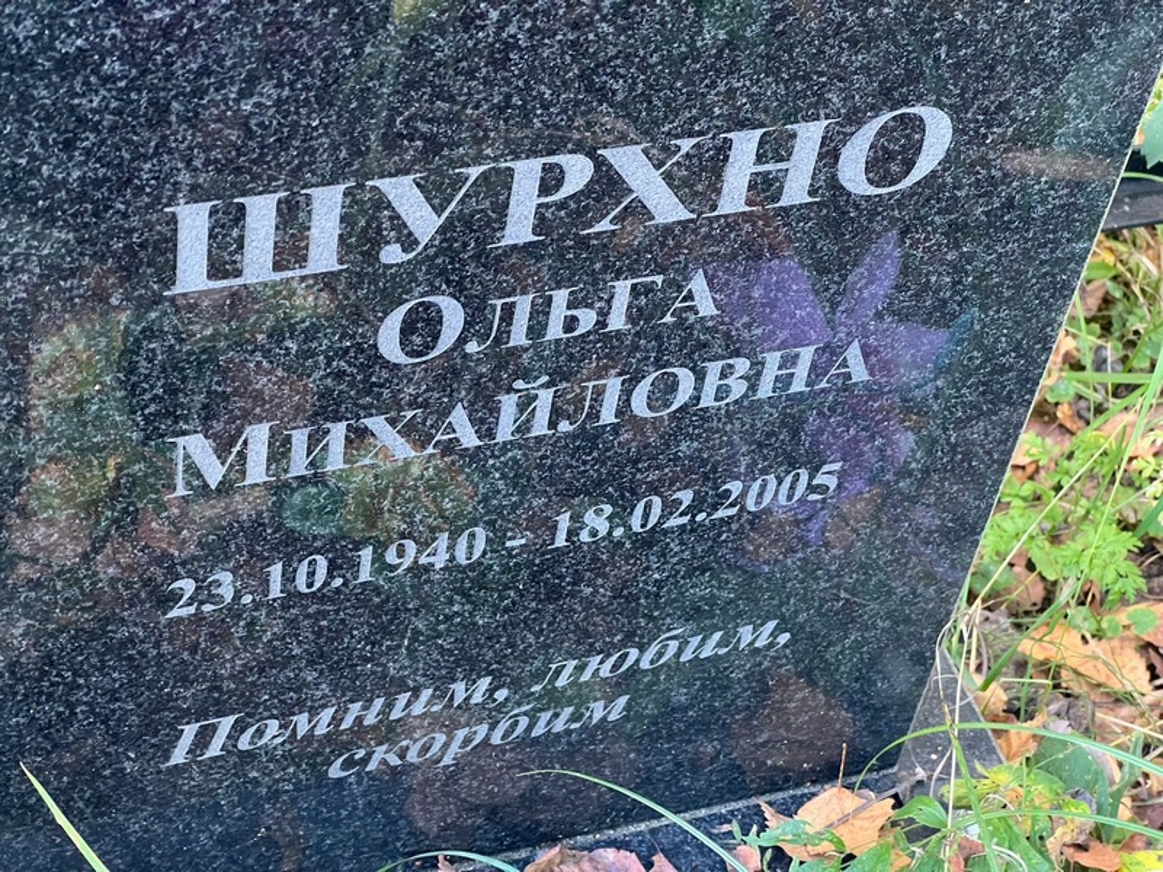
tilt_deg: -48.1
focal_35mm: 77
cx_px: 582
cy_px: 436
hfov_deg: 25.3
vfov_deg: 19.1
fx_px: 2587
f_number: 2.8
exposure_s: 1/60
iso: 320
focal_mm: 9
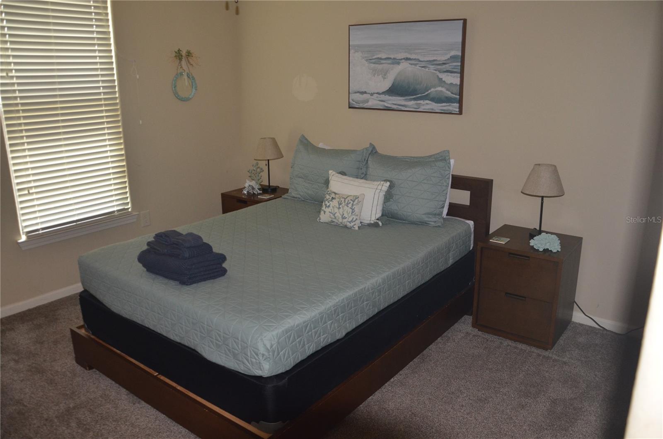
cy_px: 220
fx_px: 496
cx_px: 332
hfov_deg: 67.5
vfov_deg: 47.7
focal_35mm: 27
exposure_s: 1/60
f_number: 3.5
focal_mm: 18
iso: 800
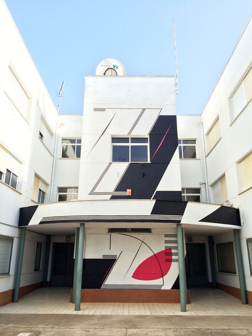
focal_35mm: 29
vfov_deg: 61.7
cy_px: 168
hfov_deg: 48.2
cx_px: 126
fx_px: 281
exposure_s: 1/774
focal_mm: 4.15
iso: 32
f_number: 2.2
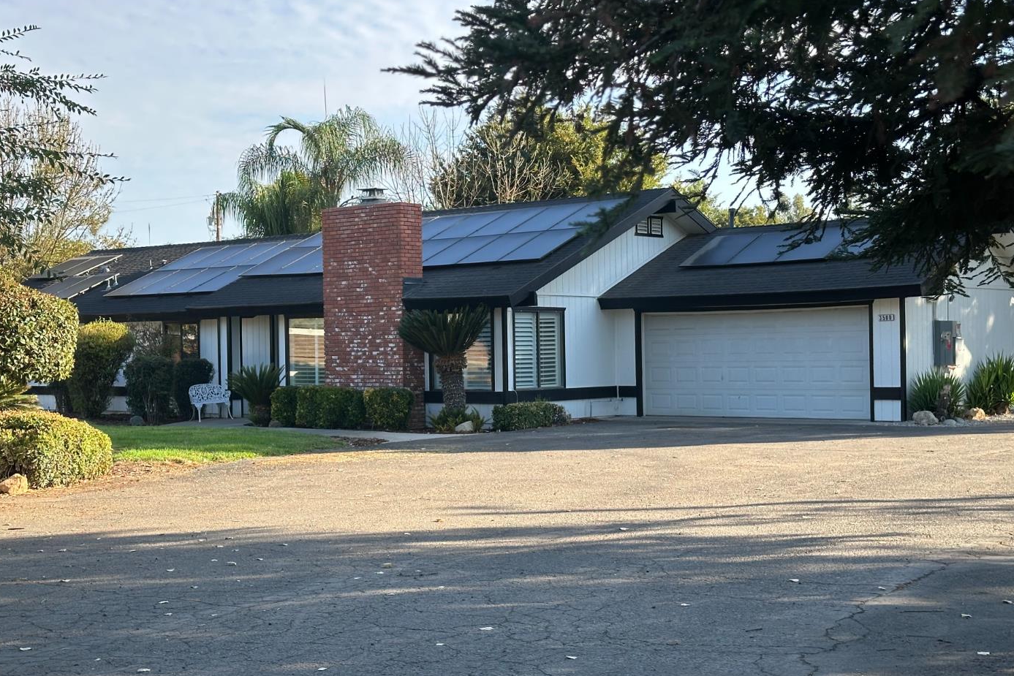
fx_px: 1521
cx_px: 480
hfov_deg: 36.9
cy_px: 346
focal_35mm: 54
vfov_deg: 25.1
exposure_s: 1/944
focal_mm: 6.86
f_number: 1.78
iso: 64
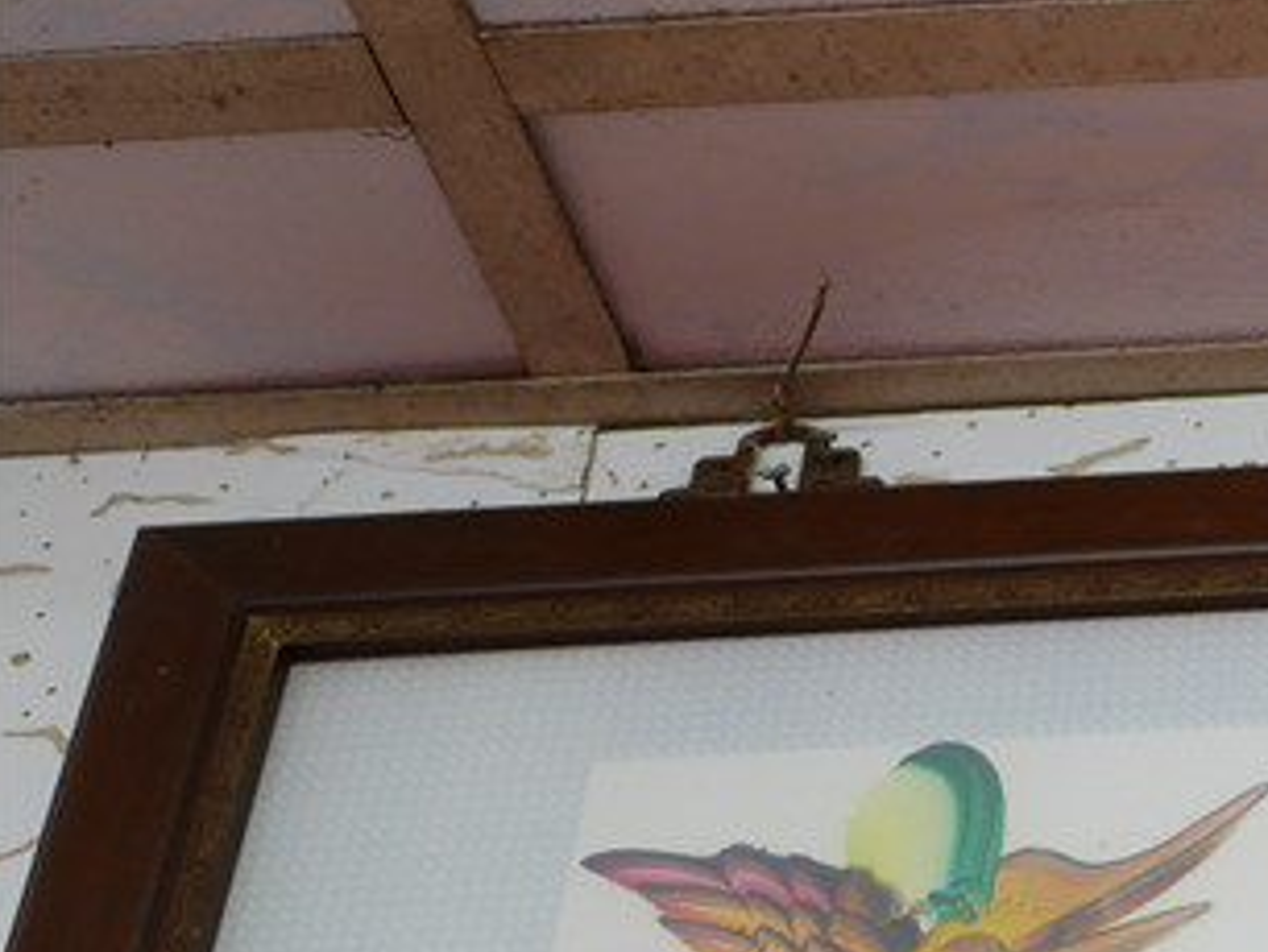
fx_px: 3593
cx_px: 2059
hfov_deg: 17.4
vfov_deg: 14.7
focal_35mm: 98
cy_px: 1084
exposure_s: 1/80
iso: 200
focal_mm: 15
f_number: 1.7
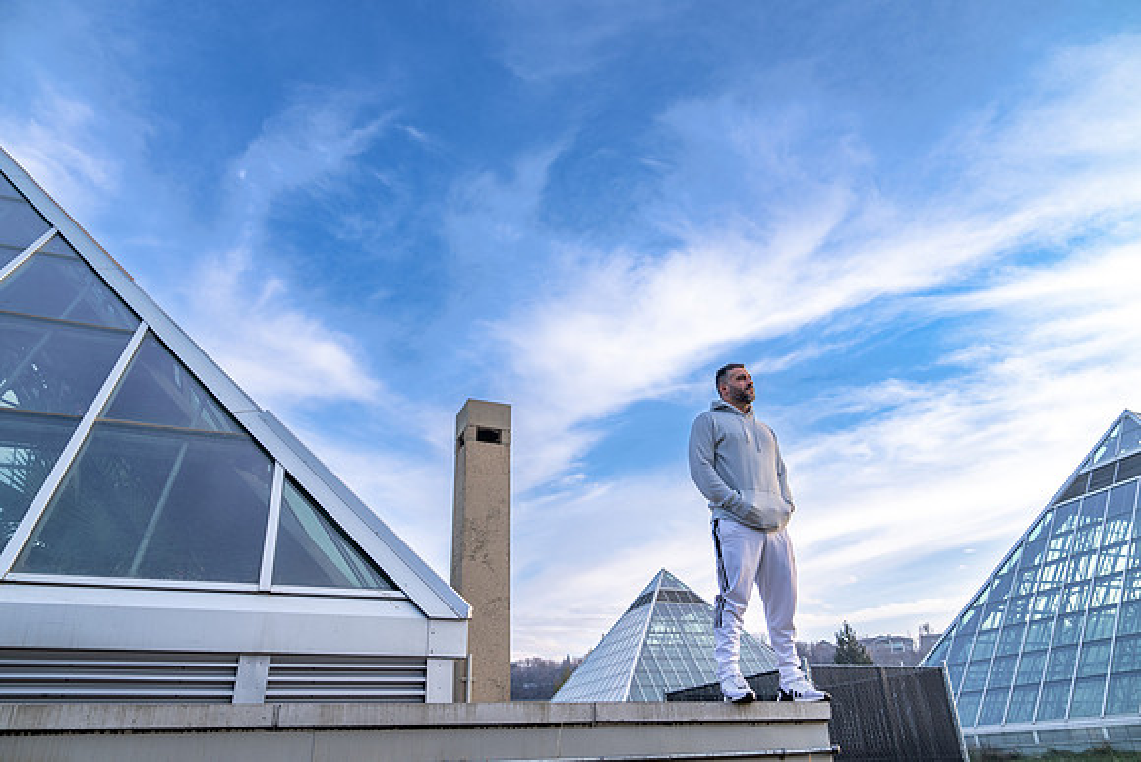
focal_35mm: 24
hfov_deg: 73.7
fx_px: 761
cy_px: 381
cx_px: 570
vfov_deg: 53.2
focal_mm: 24
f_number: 2.8
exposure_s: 1/500
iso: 100
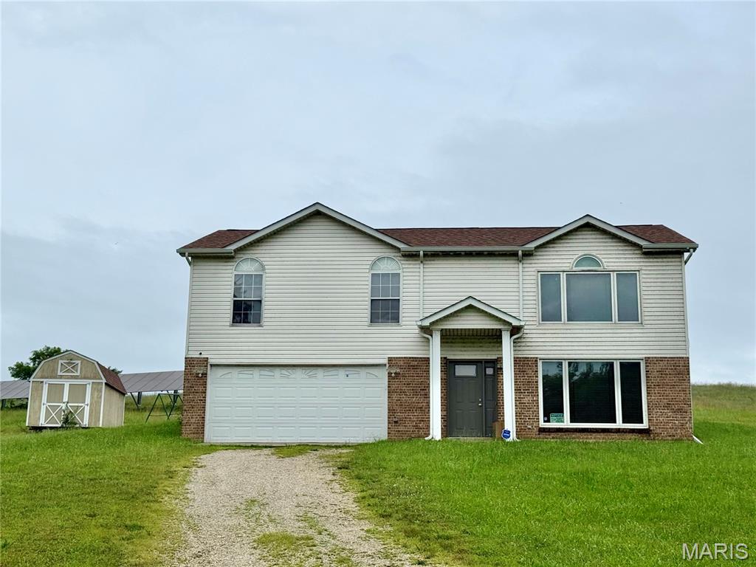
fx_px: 1048
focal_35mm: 48
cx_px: 378
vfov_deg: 30.3
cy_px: 284
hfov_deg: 39.7
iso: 64
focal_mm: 6.76
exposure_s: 1/7143
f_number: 1.78
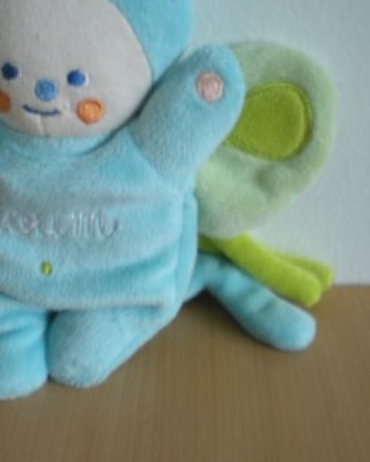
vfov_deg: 29.5
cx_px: 114
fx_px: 876
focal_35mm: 64
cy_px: 207
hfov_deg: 23.7
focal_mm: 6.3
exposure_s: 1/8.3
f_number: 3.1
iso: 200
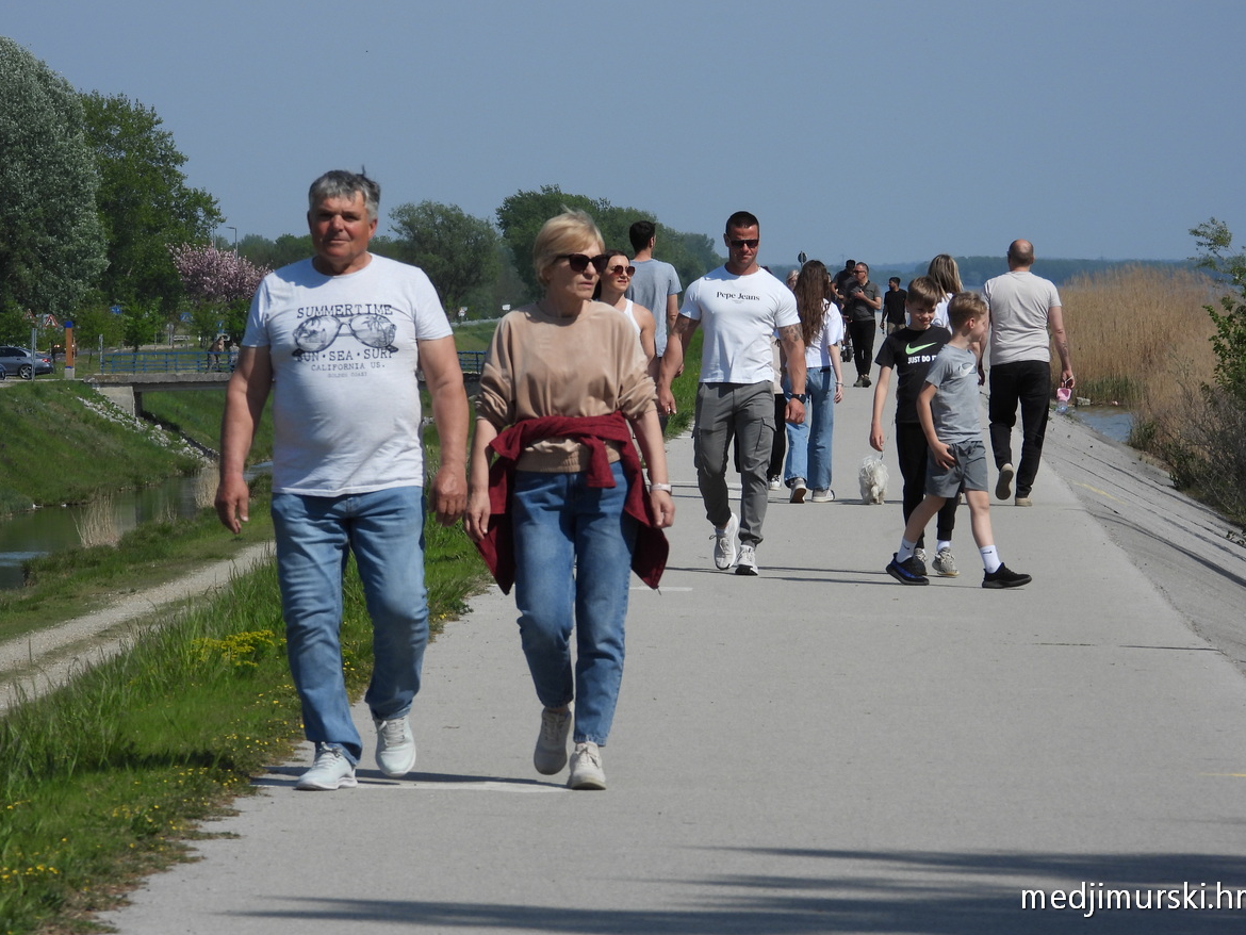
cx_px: 617
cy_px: 461
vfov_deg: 5.3
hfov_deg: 7.0
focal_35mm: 282
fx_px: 10153
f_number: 4.5
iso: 100
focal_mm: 49.5
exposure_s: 1/1250
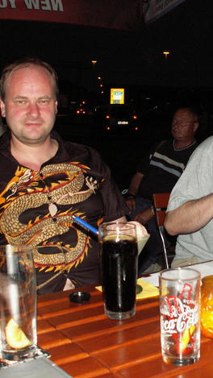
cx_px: 155
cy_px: 189
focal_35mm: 52
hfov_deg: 22.9
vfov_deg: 39.9
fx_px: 522
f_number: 2.8
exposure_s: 1/40
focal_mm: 5.86
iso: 160
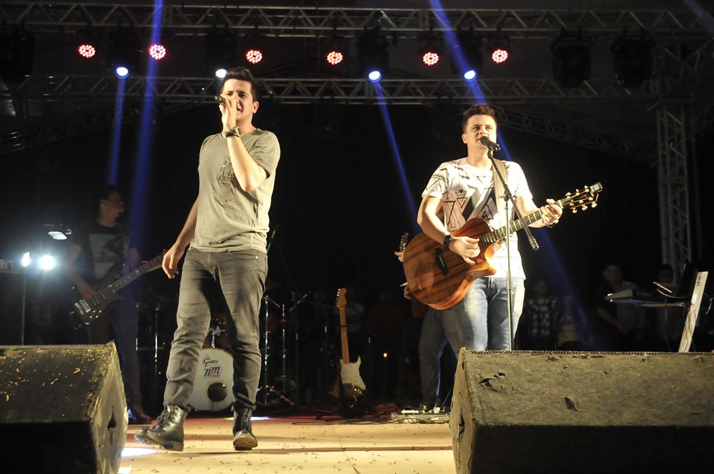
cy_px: 237
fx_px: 862
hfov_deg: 45.0
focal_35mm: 44
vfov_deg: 30.8
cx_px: 357
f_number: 4.5
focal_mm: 29
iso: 800
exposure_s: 1/60
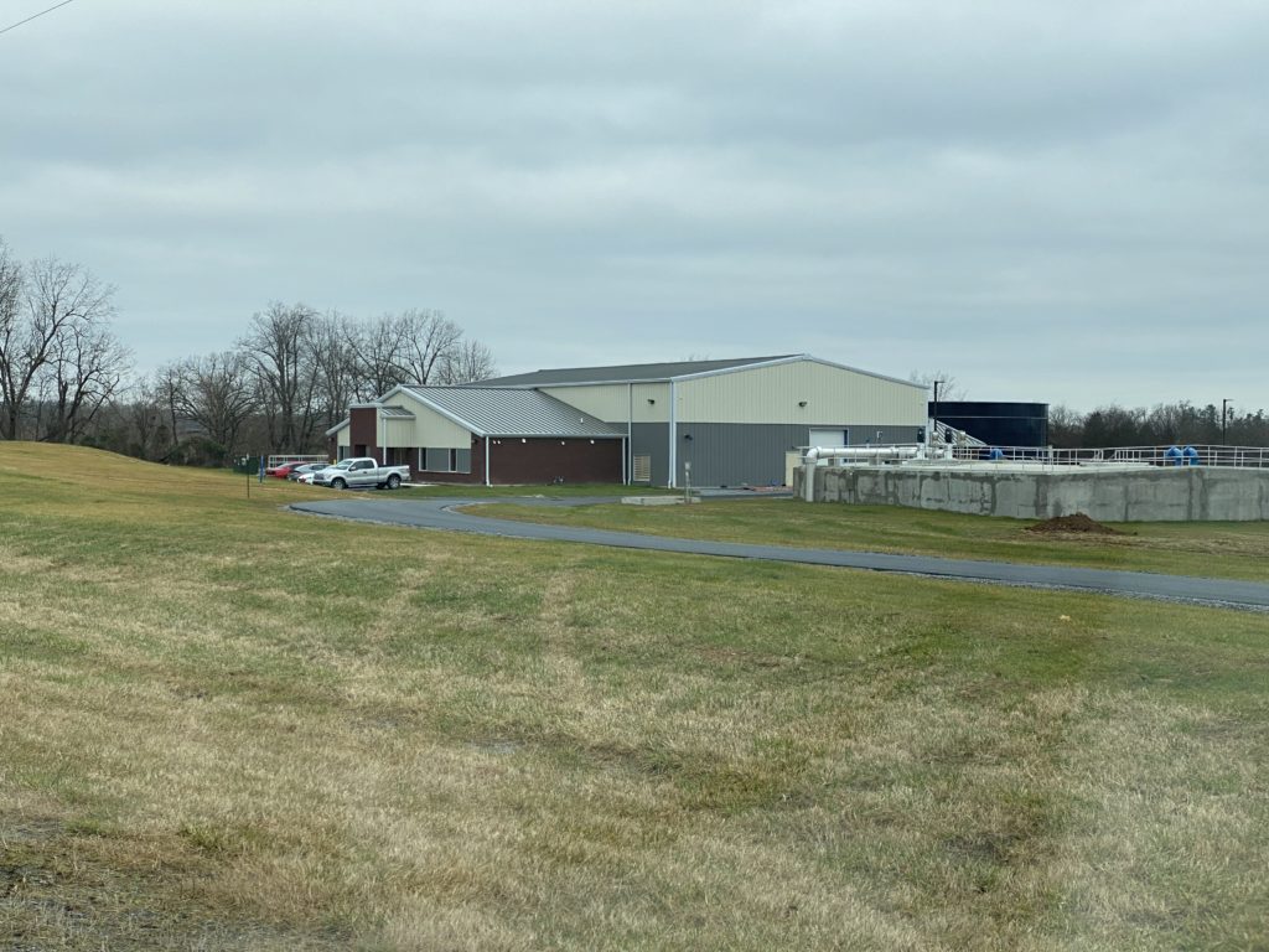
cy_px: 476
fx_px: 1906
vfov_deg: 28.0
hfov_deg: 36.8
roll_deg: -1.2
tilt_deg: -0.9
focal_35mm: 52
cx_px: 634
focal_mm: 6
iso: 20
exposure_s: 1/338
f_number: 2
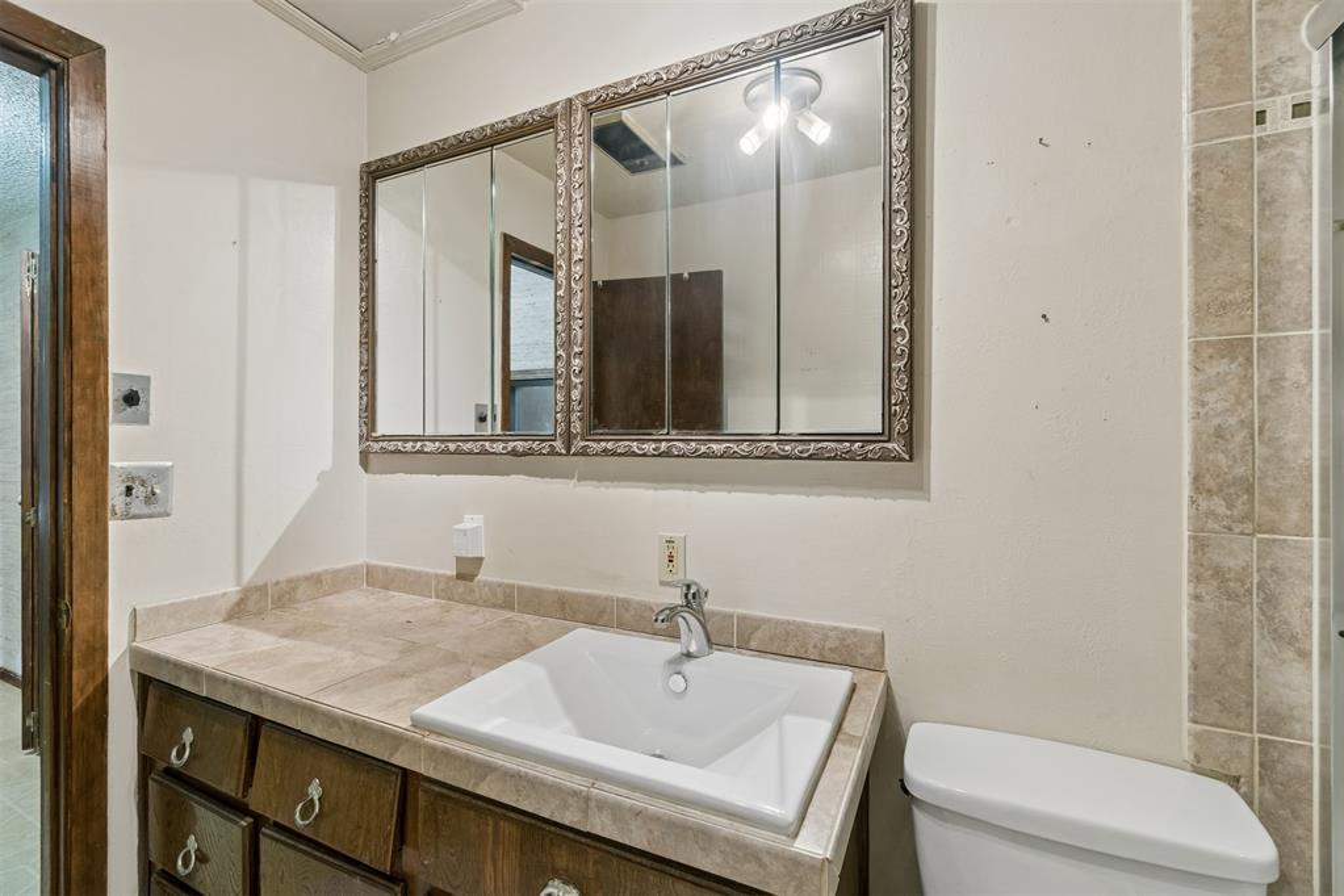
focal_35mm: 15
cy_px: 448
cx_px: 672
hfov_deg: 100.4
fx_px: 560
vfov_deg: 77.3
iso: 200
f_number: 6.3
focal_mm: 10
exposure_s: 1/20
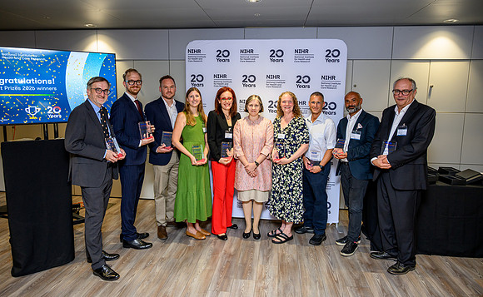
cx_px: 241
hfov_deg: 72.6
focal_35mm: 25
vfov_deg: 48.6
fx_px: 329
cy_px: 136
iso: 1000
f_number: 4
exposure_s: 1/200
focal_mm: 24
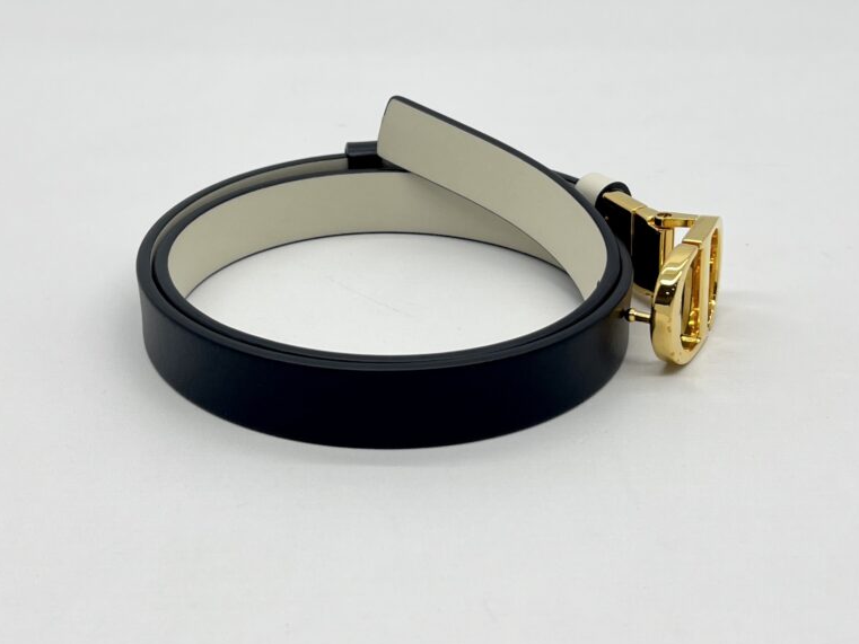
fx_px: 869
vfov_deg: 40.6
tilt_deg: -24.9
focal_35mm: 35
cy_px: 271
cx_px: 429
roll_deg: -0.4
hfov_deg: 52.6
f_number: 1.5
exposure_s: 1/263
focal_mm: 5.7
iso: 40
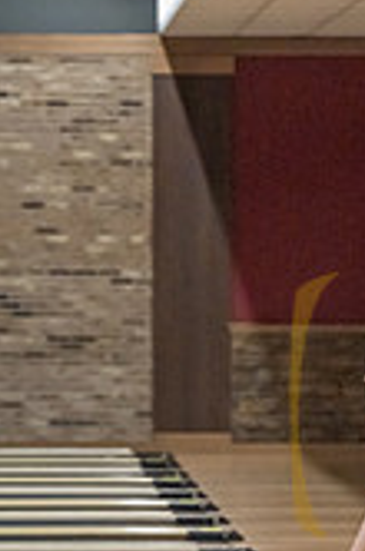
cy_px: 455
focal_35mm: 326
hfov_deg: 4.2
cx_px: 465
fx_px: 4978
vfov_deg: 6.3
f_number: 3.5
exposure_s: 1/800
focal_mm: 120
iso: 4000
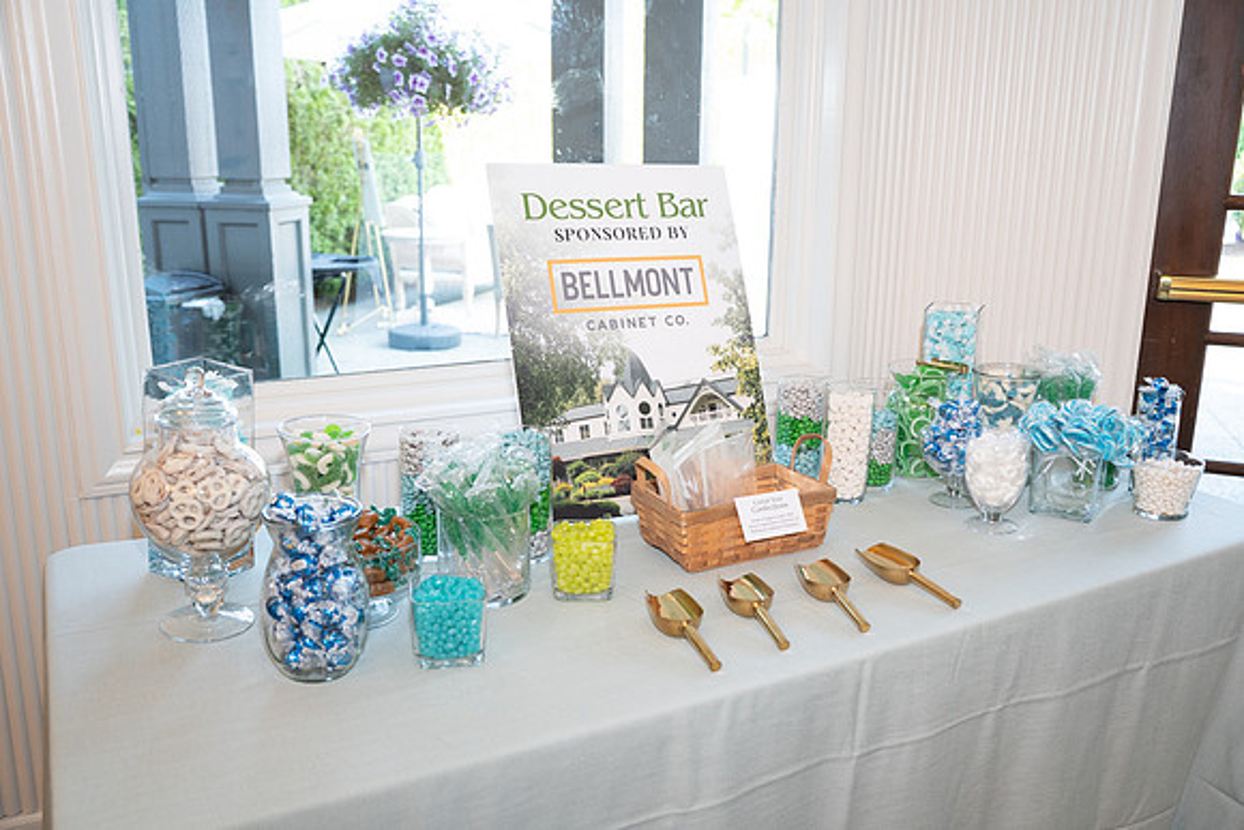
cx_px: 622
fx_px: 1037
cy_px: 415
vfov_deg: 43.6
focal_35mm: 30
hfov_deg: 61.9
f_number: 3.5
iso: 1250
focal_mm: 30
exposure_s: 1/100
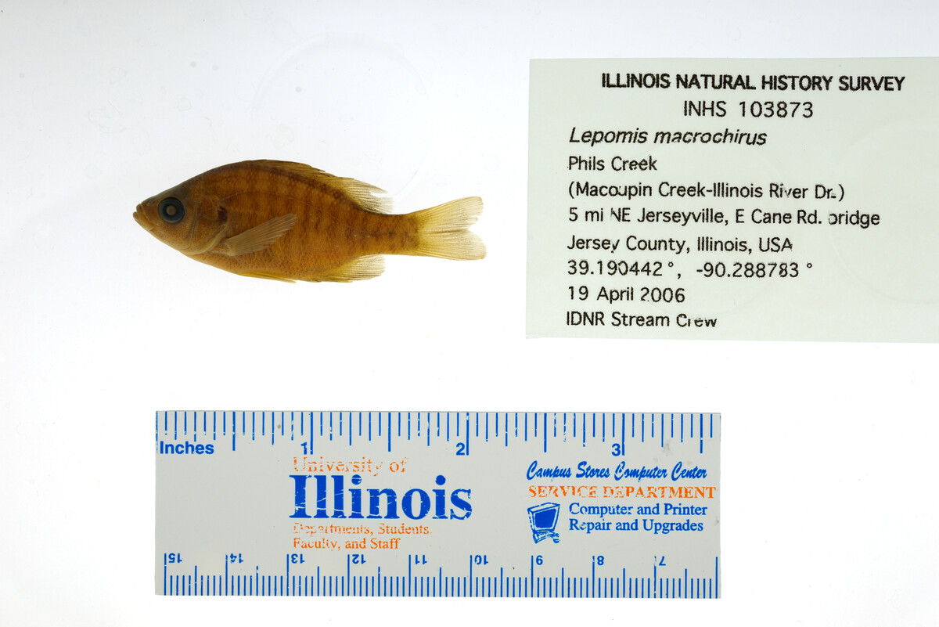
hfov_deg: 33.4
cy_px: 314
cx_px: 470
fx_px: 1565
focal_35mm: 60
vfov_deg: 22.6
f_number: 10
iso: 100
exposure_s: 1/200
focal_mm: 60
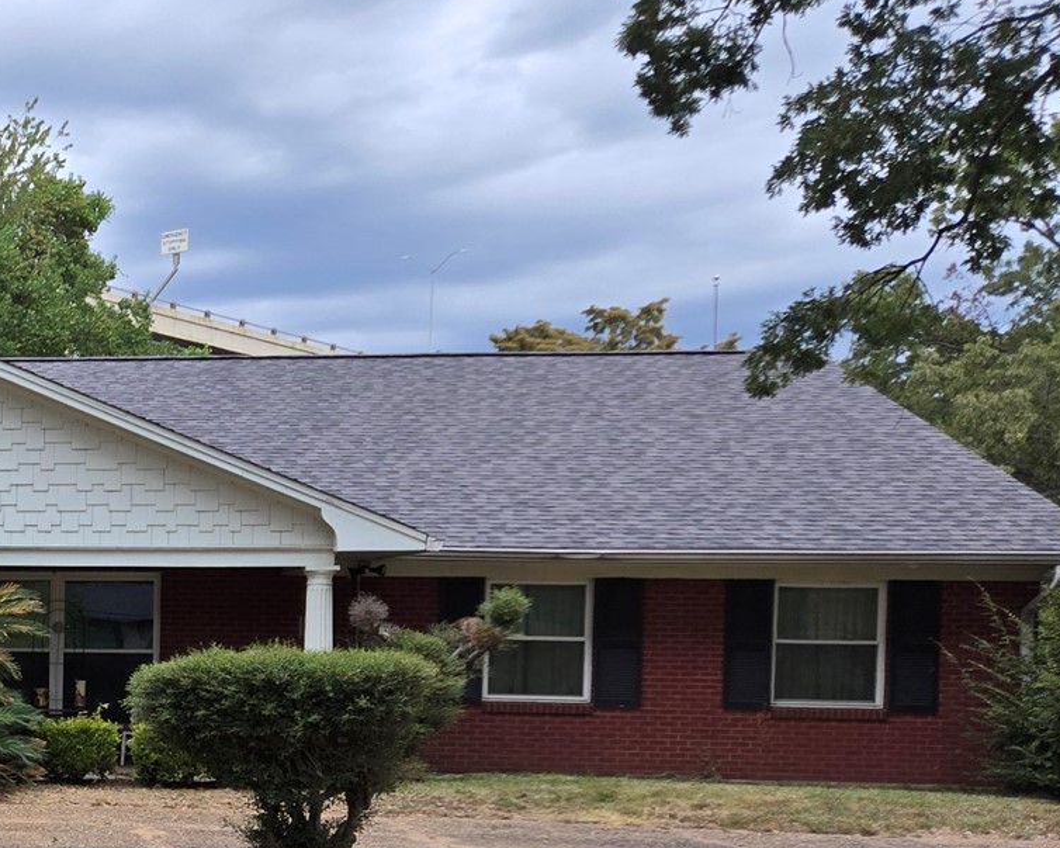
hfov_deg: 26.9
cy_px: 702
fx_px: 1913
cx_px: -257
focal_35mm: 61
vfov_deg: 24.5
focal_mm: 5.4
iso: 50
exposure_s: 1/180
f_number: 1.8
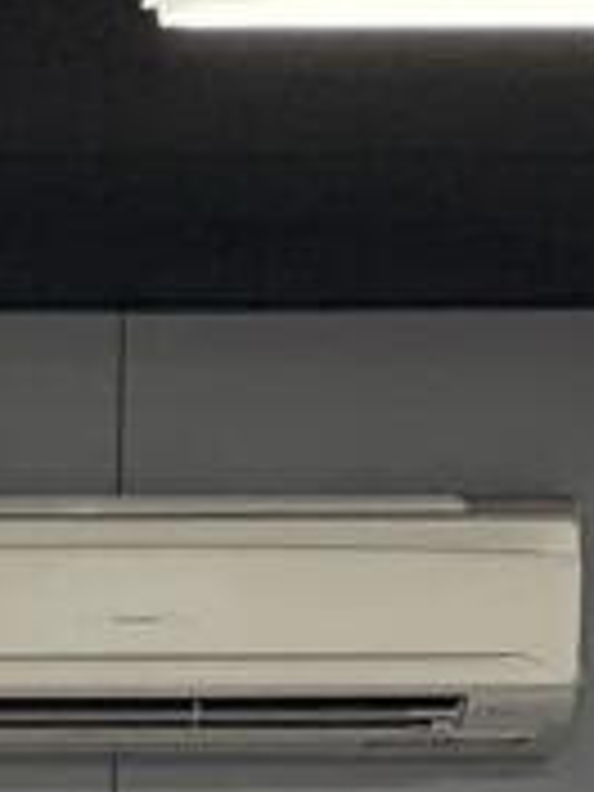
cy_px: 2084
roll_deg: -0.7
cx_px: -904
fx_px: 8534
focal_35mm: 373
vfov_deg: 5.1
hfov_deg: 3.9
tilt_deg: -0.6
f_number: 2.2
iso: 32
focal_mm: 7.5
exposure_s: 1/374
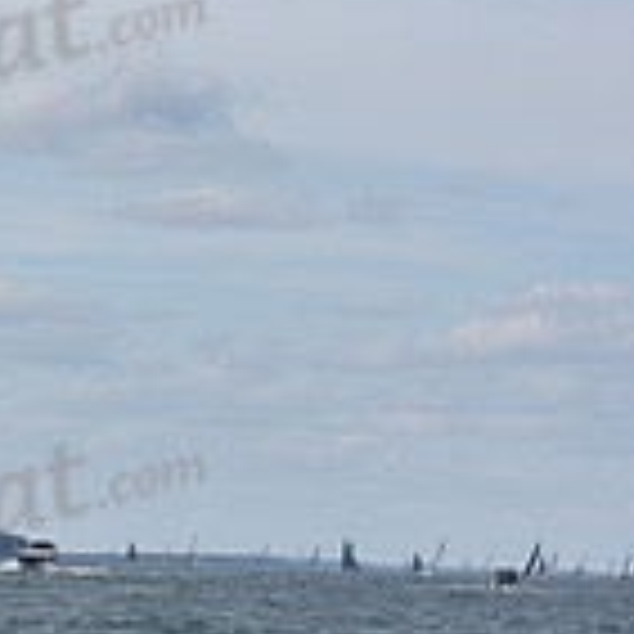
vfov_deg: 7.1
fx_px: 5077
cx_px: -656
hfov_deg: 6.9
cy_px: -97
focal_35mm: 245
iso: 320
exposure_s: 1/800
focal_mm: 70
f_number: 8
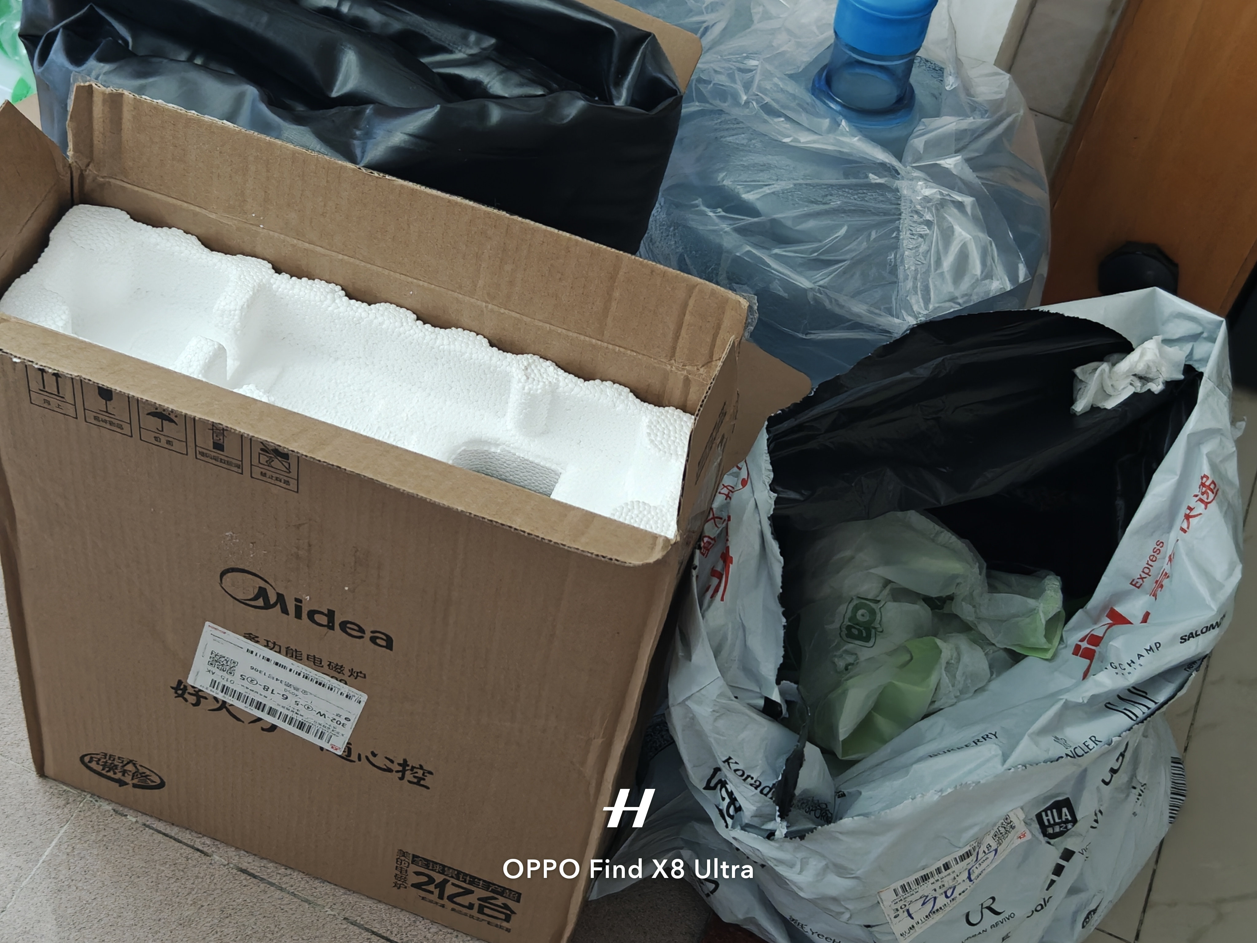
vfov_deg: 28.6
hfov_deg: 37.5
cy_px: 472
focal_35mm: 51
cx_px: 628
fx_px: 1852
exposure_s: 1/33
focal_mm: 8.67
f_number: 1.8
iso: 3200
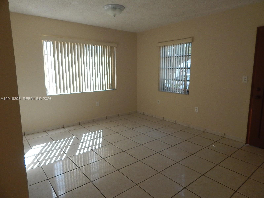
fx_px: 168
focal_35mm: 22
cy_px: 99
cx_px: 132
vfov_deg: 61.1
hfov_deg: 76.4
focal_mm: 4
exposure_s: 1/250
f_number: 3
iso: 280
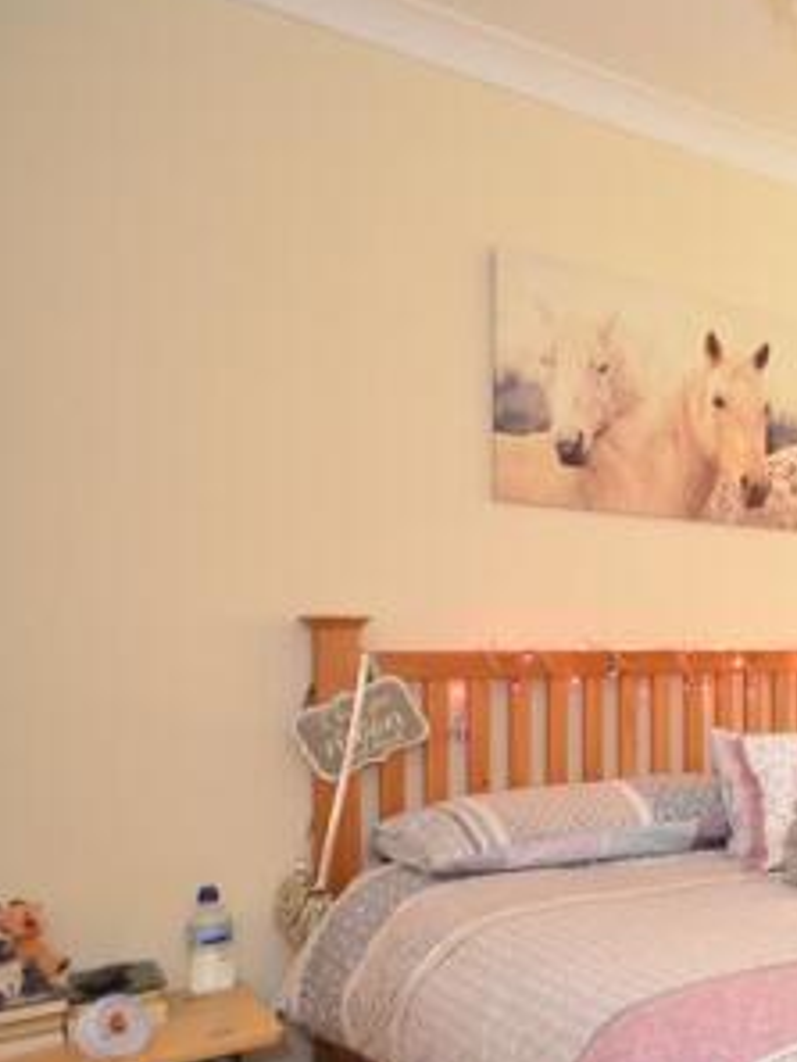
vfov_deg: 52.2
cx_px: 1140
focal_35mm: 35
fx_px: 1076
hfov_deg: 29.0
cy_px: 635
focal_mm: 11
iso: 200
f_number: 5
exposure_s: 1/8
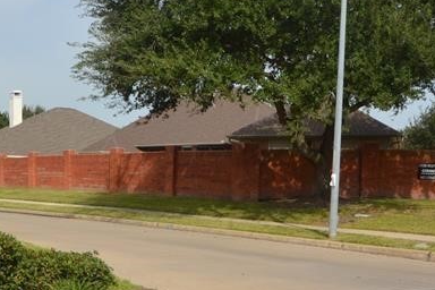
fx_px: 677
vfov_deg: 23.7
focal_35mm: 56
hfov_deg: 35.1
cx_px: 123
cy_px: 246
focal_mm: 14
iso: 100
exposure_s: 1/200
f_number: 10
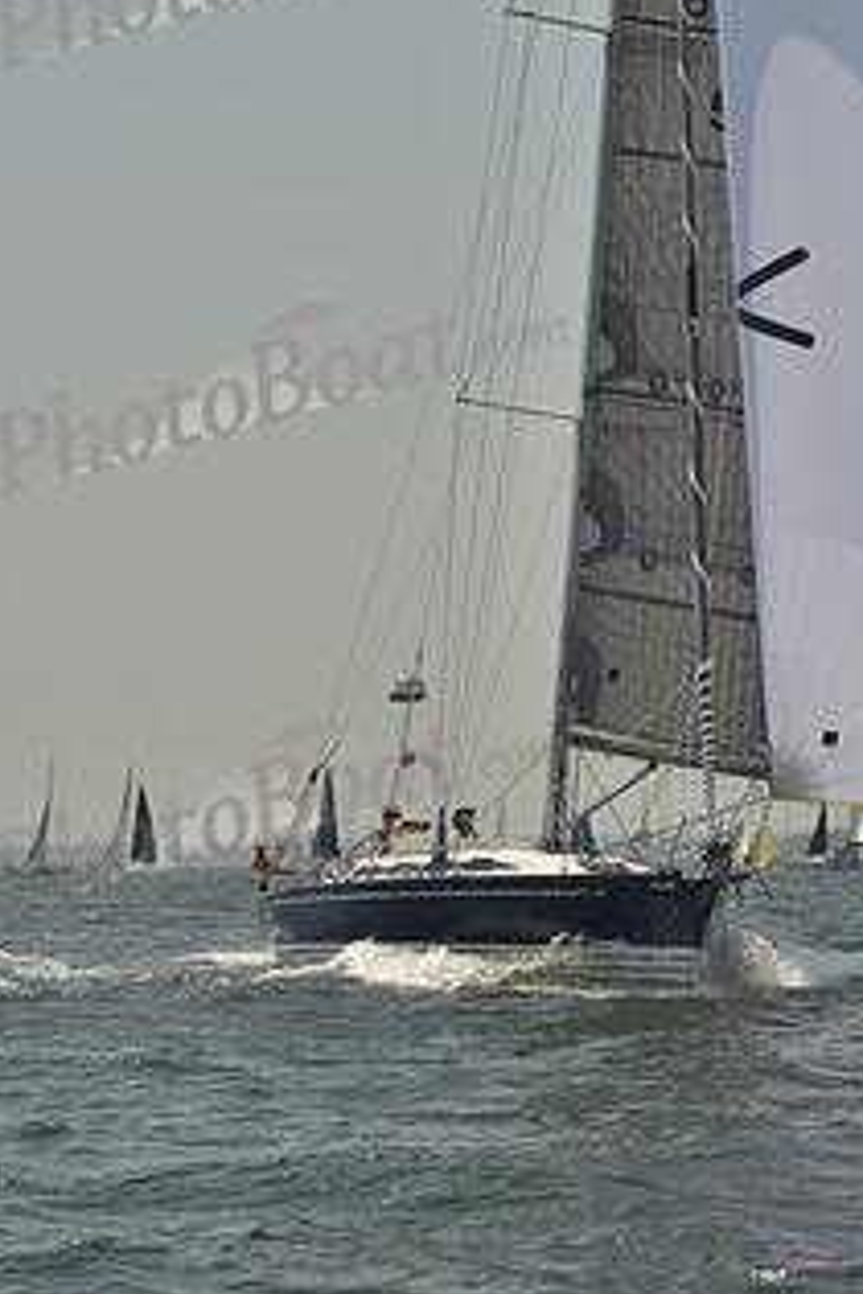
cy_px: 119
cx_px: 783
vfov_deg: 13.5
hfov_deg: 9.1
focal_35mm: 151
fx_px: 5429
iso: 200
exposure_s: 1/1250
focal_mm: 82
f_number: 9
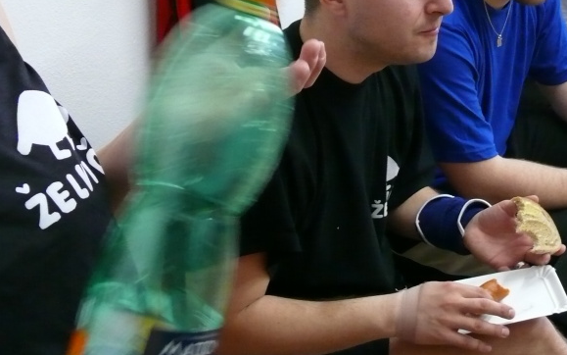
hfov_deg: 28.6
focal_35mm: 69
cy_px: 55
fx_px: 1066
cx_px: 510
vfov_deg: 18.6
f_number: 2.8
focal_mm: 7.4
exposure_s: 1/40
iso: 400
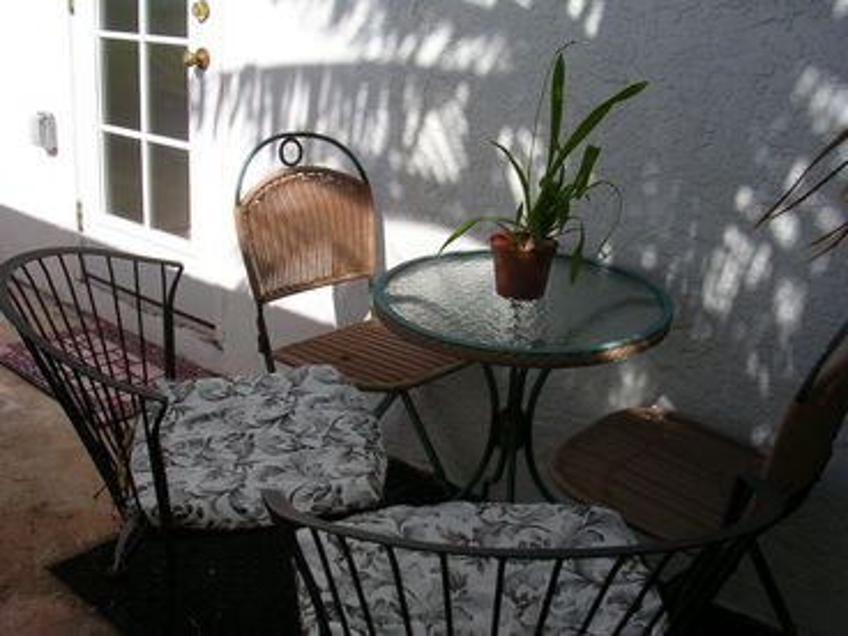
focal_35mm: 38
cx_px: 424
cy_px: 318
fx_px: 931
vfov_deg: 37.7
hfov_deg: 49.0
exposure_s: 1/365
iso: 50
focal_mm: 5.8
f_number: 5.6
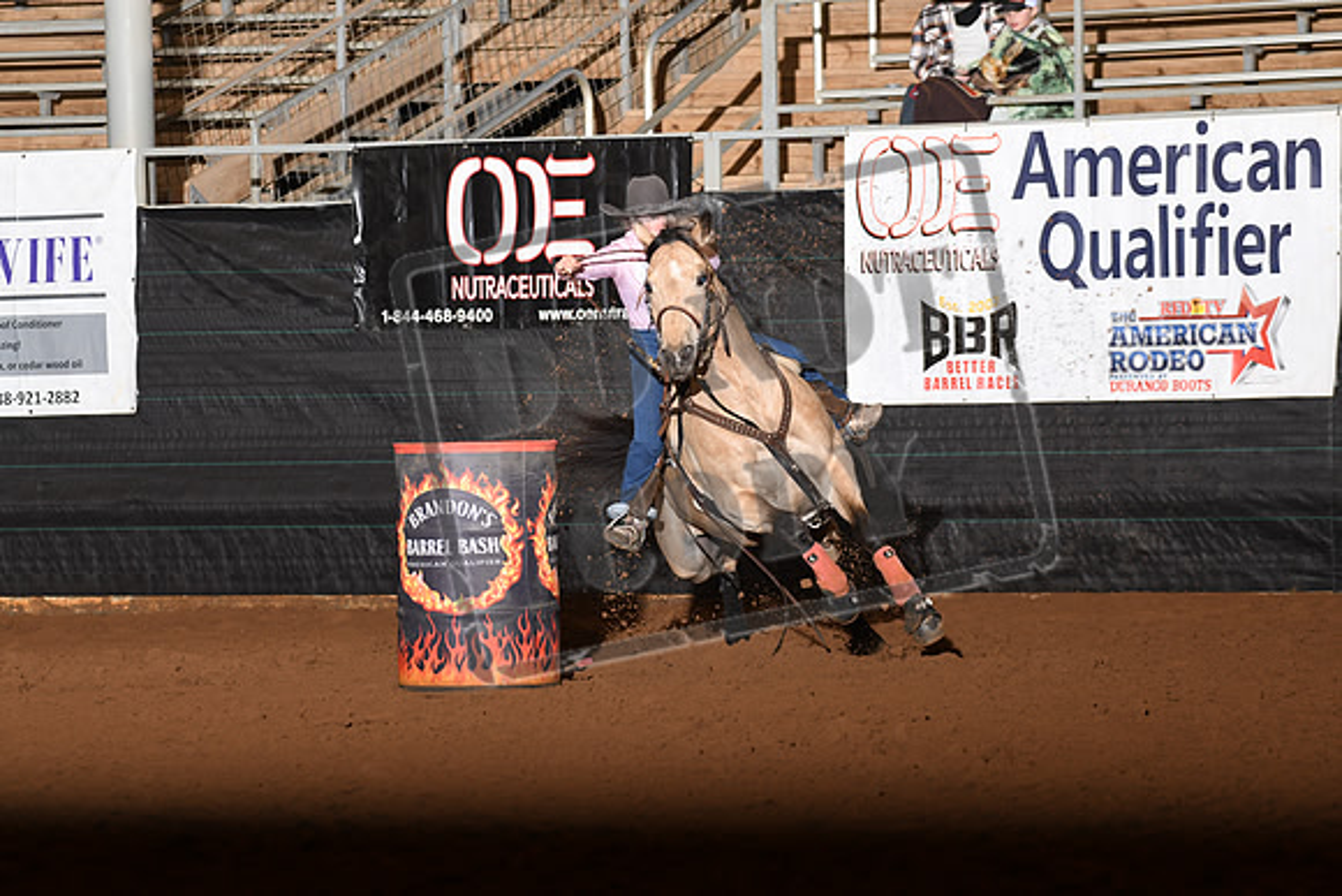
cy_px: 448
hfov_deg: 9.4
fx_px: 8203
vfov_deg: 6.2
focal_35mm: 220
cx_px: 671
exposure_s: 1/250
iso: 1000
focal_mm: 220
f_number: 5.6
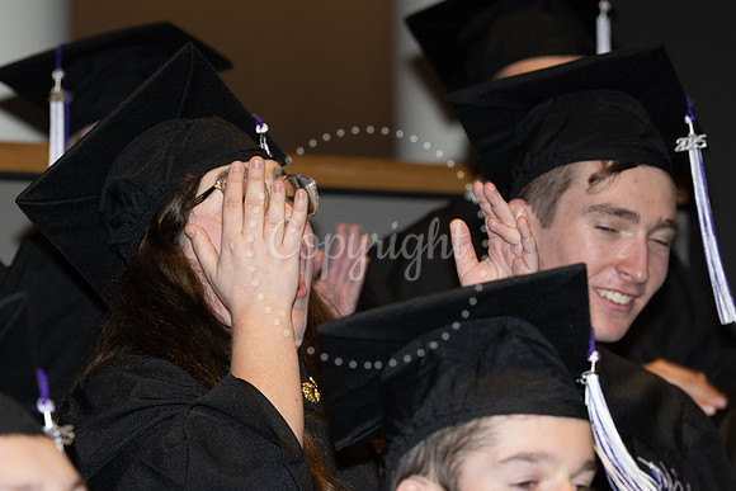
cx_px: 410
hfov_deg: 6.9
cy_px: 390
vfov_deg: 4.6
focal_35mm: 298
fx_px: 6093
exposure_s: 1/160
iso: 1000
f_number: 5.6
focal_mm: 175
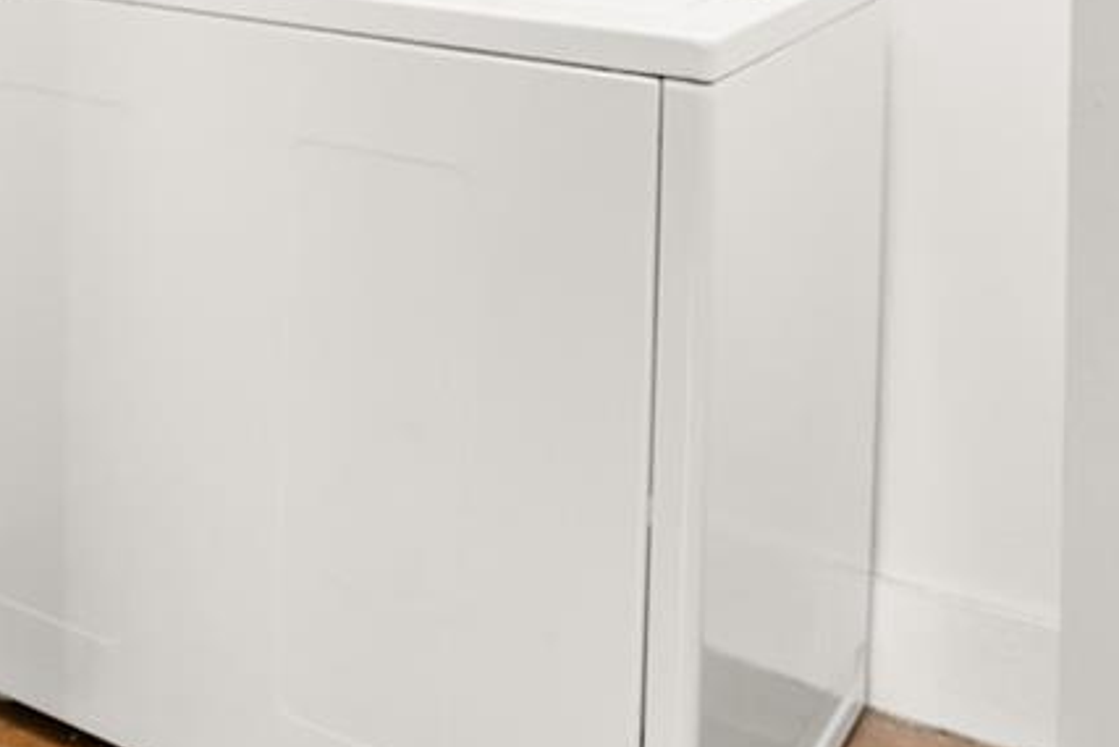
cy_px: -235
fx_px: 1866
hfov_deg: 24.7
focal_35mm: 60
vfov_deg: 20.6
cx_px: -613
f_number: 2.8
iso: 125
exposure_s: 1/15
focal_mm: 16
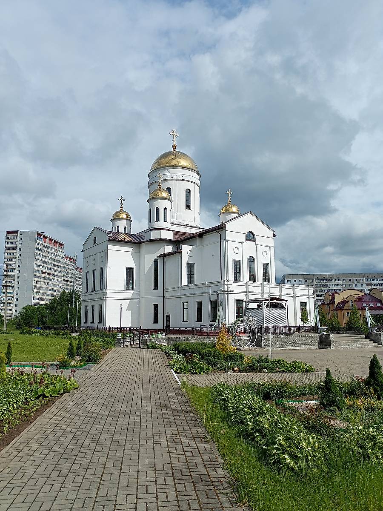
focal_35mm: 28
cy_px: 256
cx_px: 192
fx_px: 413
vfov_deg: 63.4
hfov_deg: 49.7
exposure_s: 1/6944
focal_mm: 4.69
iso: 113
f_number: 1.8
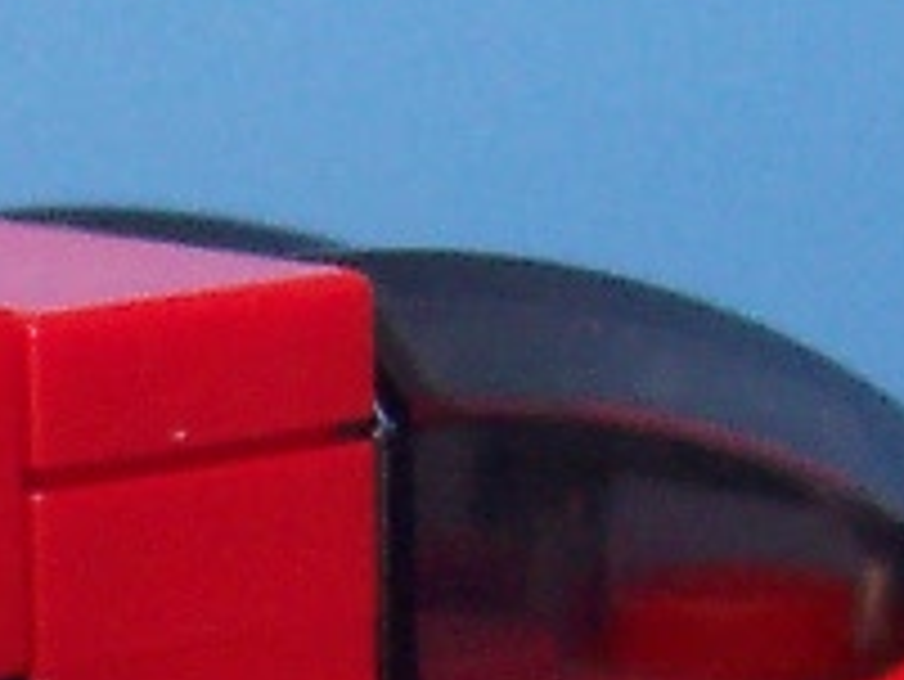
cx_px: -445
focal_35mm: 221
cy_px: 1099
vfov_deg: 6.6
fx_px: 5775
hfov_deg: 8.7
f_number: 2.8
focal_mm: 5.6
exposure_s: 1/30
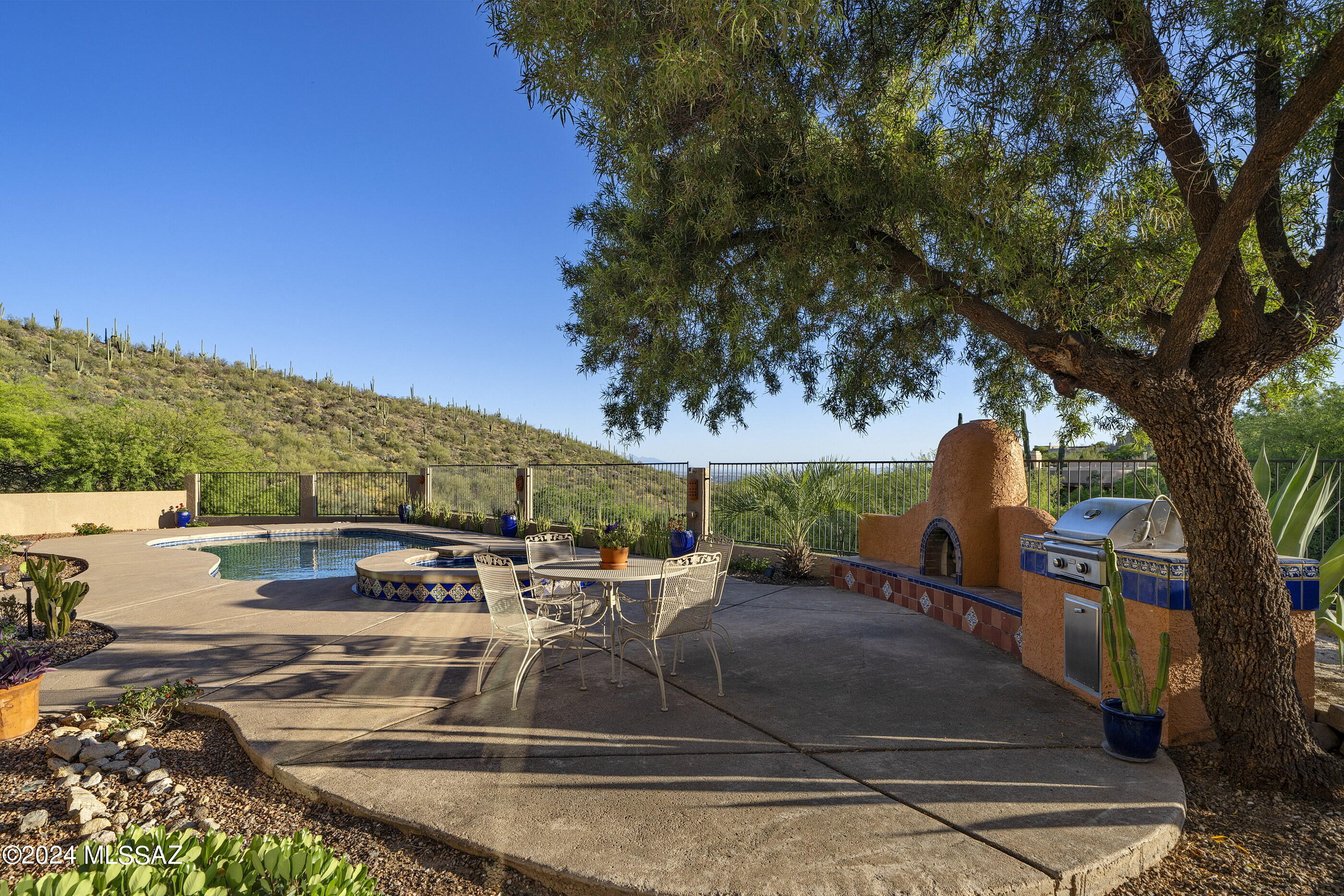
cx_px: 672
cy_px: 448
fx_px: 672
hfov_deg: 90.0
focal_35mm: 18
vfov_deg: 67.4
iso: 100
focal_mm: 18
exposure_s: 1/160
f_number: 9
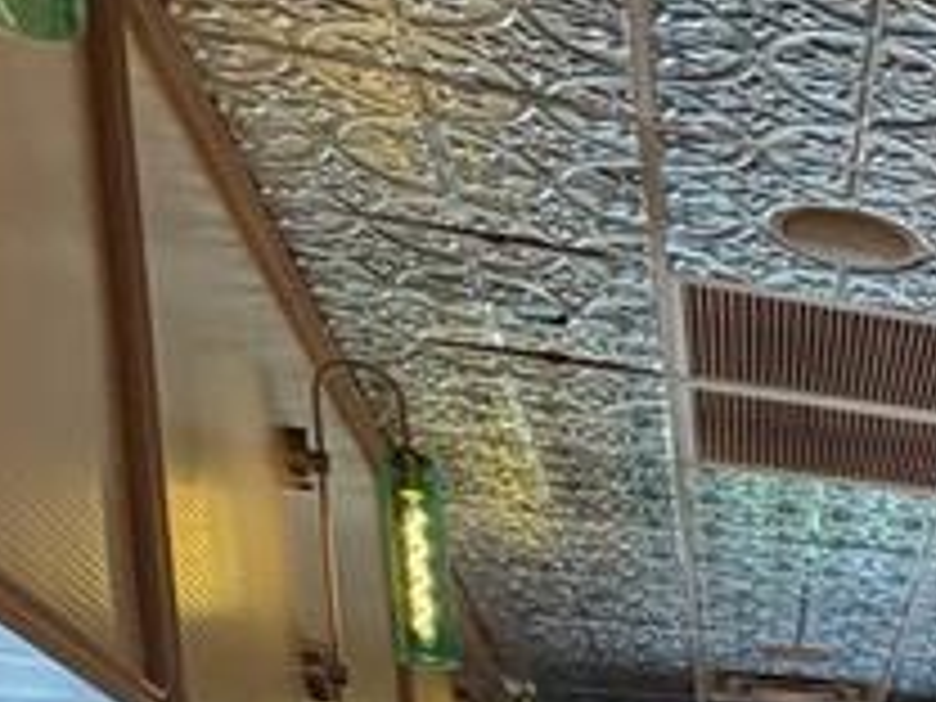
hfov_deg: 18.8
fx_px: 1866
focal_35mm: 69
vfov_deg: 17.7
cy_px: 1220
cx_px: 1832
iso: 200
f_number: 2.2
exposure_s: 1/60
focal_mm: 2.22
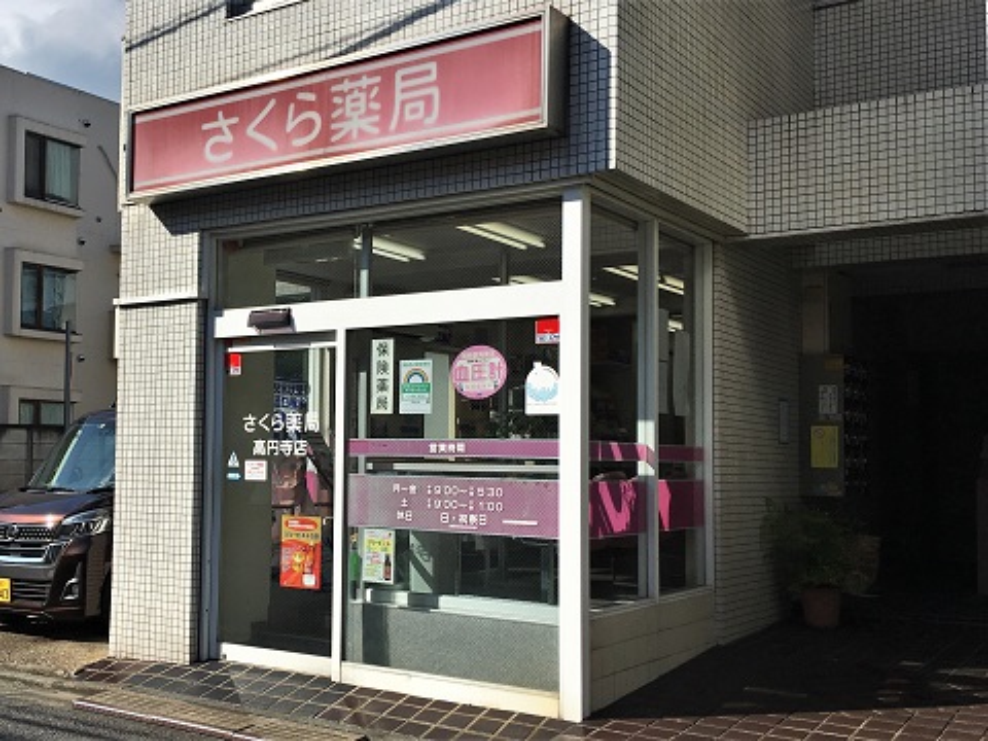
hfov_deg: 61.7
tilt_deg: +4.2
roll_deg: -1.2
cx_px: 494
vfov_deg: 48.2
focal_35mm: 29
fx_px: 828
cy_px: 370
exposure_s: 1/2404
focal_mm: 4.15
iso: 25
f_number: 2.2
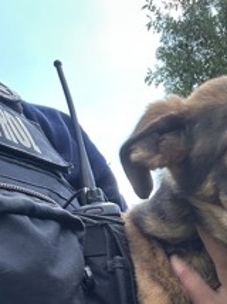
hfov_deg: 23.8
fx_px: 517
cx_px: 219
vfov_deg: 32.3
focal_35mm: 59
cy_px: 219
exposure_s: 1/196
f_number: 1.9
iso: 25
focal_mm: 2.69
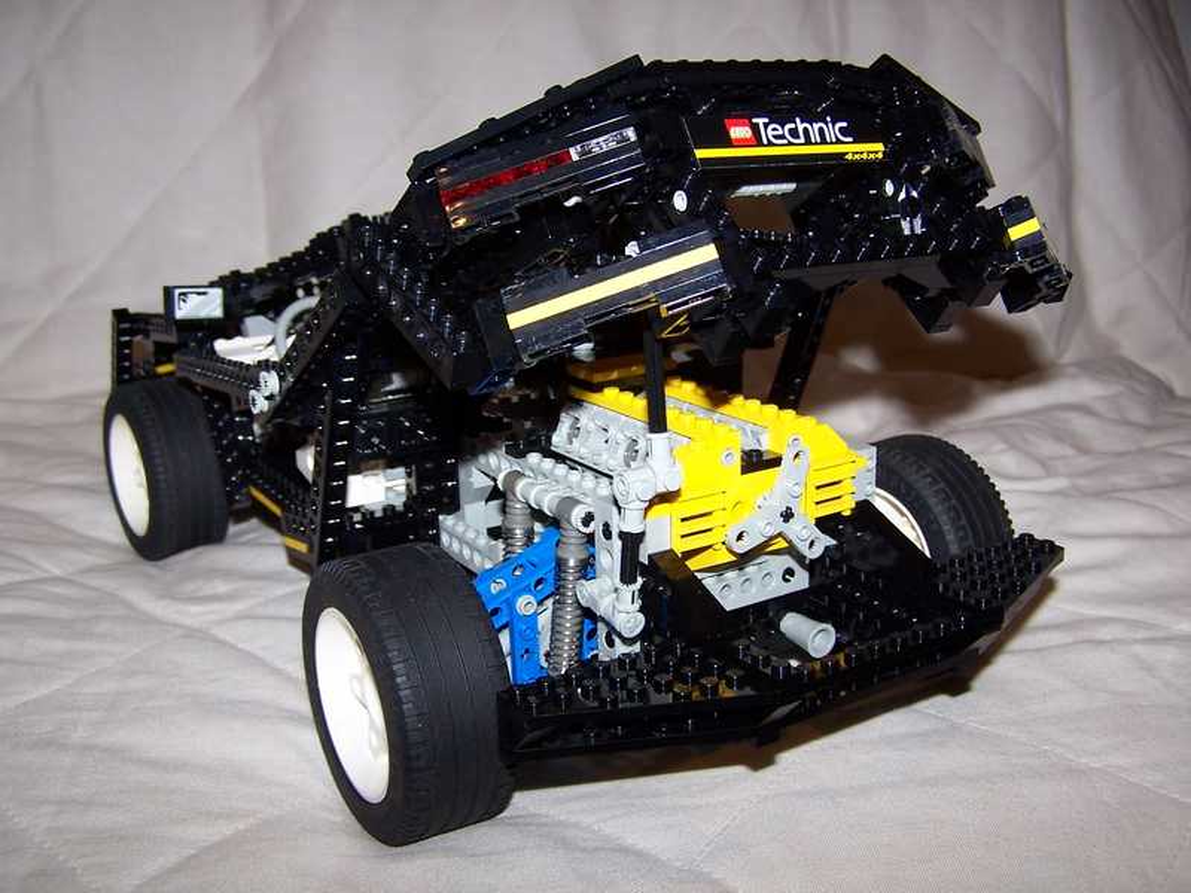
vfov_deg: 37.7
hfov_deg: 49.0
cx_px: 596
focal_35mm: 38
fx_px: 1307
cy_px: 446
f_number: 2.8
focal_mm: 6.3
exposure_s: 1/60
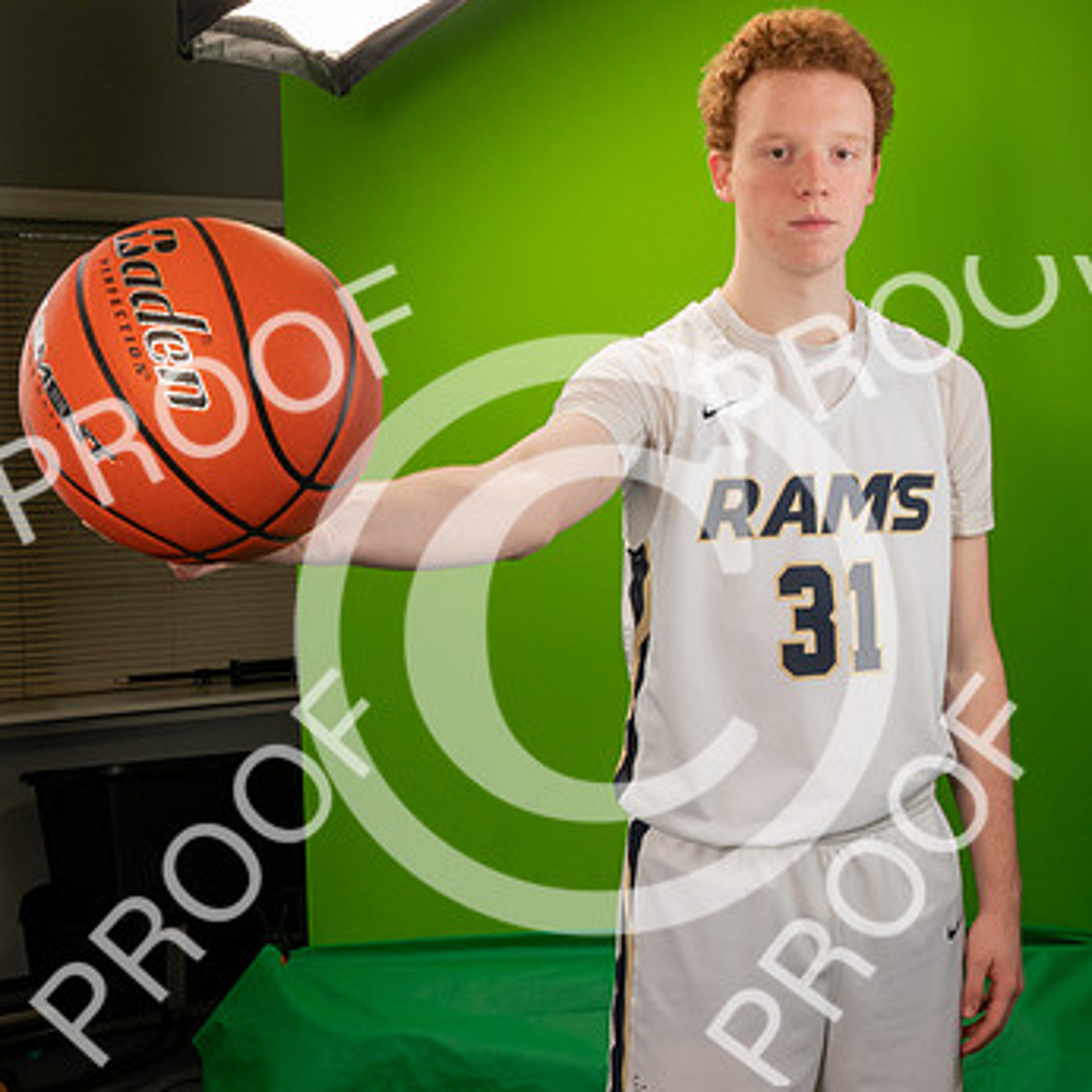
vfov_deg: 35.4
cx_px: 787
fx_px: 1713
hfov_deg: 34.8
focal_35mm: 48
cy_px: 538
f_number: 20
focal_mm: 24
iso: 800
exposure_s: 1/60
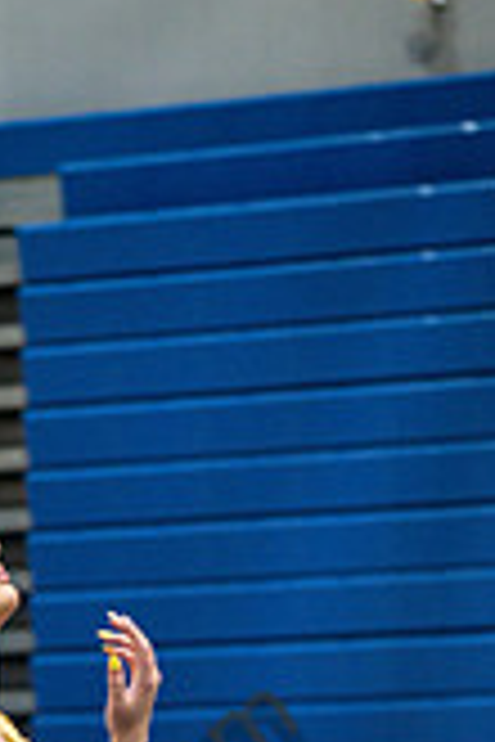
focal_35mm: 369
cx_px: -104
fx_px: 7610
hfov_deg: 3.7
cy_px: 998
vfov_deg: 5.5
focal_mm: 135
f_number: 4
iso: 6400
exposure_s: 1/500
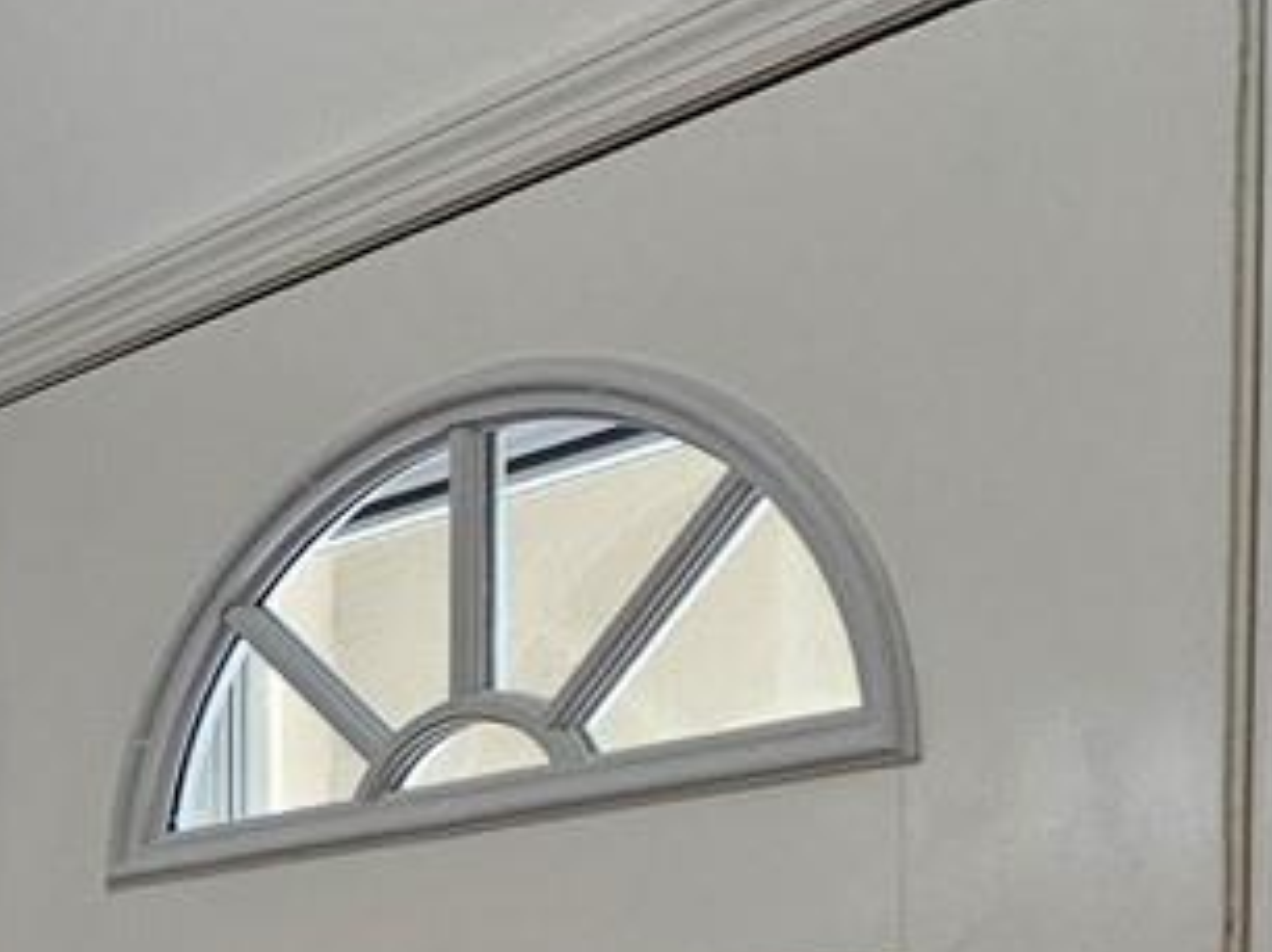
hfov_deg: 16.1
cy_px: 1372
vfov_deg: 19.2
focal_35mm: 68
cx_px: -1646
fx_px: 2497
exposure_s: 1/60
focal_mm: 2.2
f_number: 2.2
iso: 100
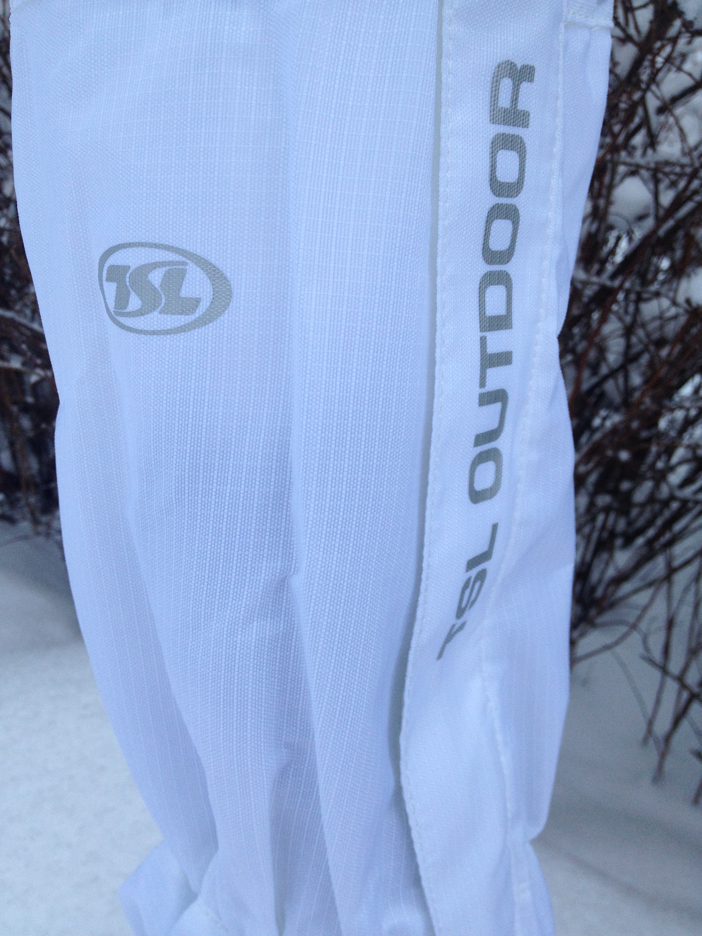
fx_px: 946
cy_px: 468
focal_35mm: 35
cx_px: 351
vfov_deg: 52.6
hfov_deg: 40.7
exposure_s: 1/120
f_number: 2.4
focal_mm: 4.28
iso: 64
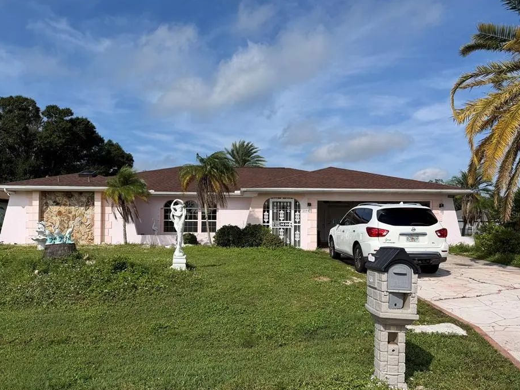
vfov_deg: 51.3
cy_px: 214
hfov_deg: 65.3
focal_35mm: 27
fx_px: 406
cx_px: 254
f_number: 1.78
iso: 80
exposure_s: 1/7353
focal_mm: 6.76
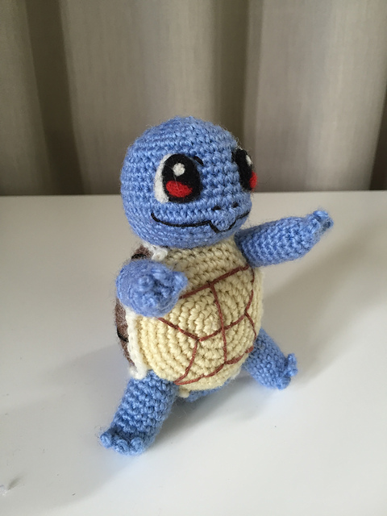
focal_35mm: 29
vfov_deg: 61.7
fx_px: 432
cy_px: 258
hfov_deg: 48.2
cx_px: 194
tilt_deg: -27.7
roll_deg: +0.9
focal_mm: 4.15
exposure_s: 1/33
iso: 100
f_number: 2.2
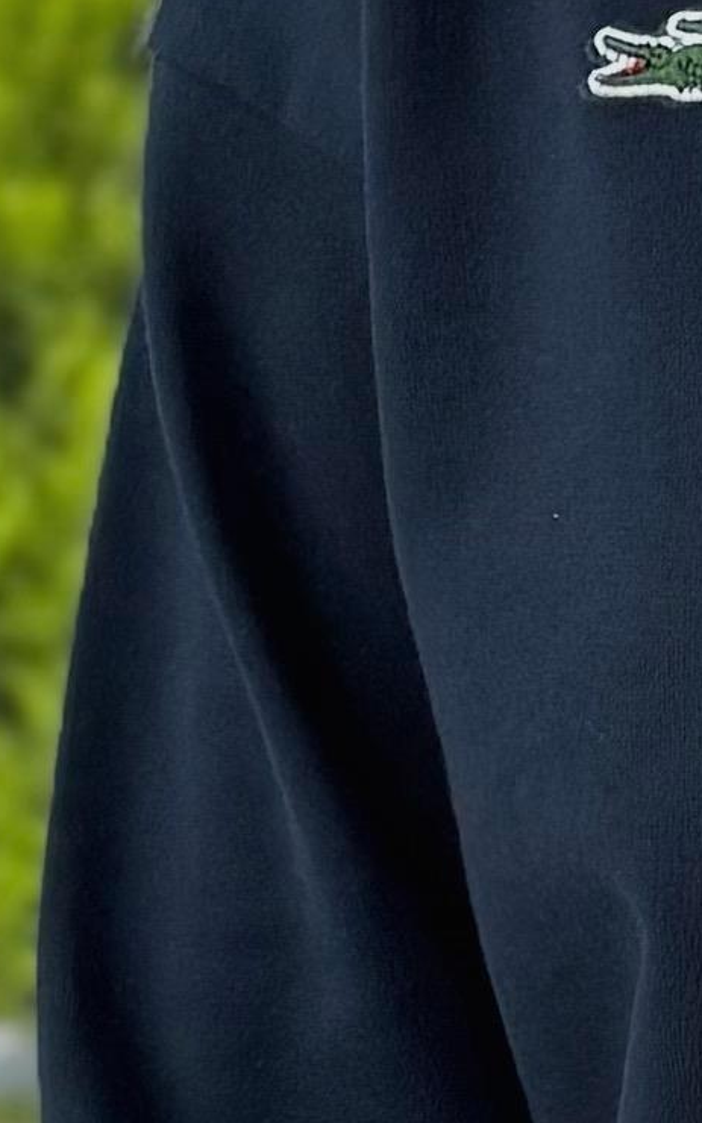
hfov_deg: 6.2
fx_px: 6001
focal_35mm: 196
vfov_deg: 10.7
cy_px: 797
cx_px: 2138
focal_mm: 6.76
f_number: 1.78
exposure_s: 1/65
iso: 200
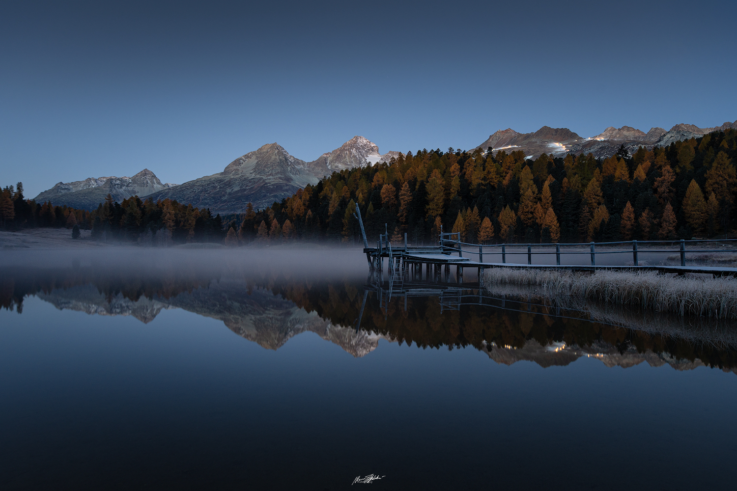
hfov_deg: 61.9
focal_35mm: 30
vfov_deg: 43.6
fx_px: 614
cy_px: 246
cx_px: 368
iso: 100
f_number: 8
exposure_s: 25
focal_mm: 20
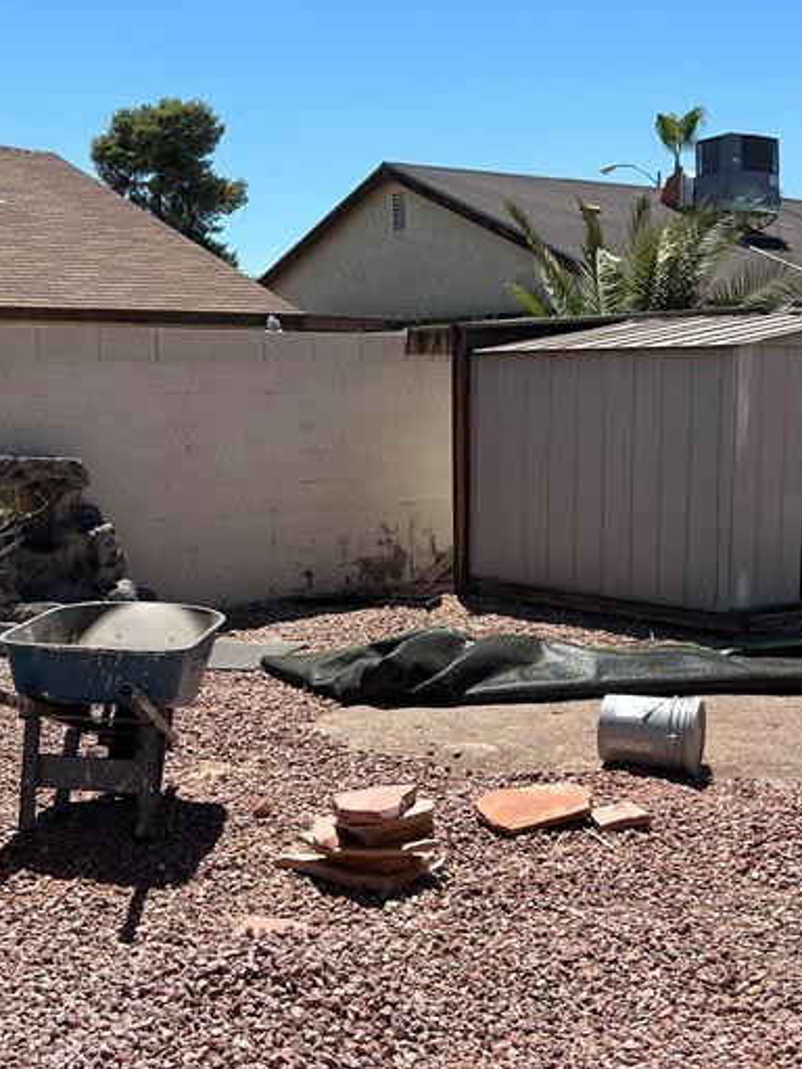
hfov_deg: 28.0
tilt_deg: -5.8
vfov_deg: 36.8
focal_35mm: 52
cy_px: 578
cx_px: 416
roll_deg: +1.5
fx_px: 1606
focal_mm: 5.7
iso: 50
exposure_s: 1/4444
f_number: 1.5
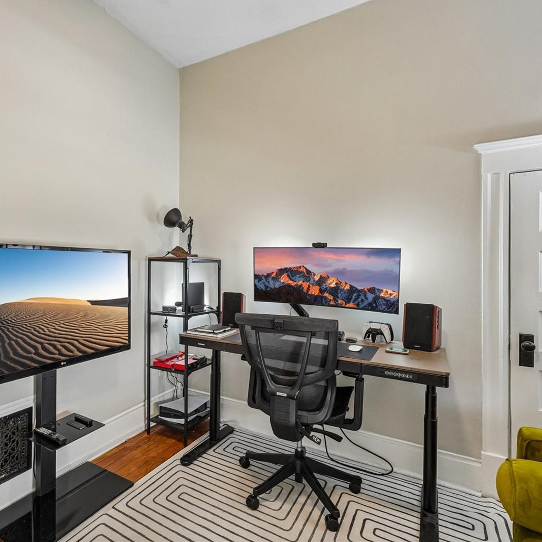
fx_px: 354
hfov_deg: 71.6
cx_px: 163
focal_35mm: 20
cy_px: 259
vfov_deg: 74.8
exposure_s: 1/6
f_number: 8
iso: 800
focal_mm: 10
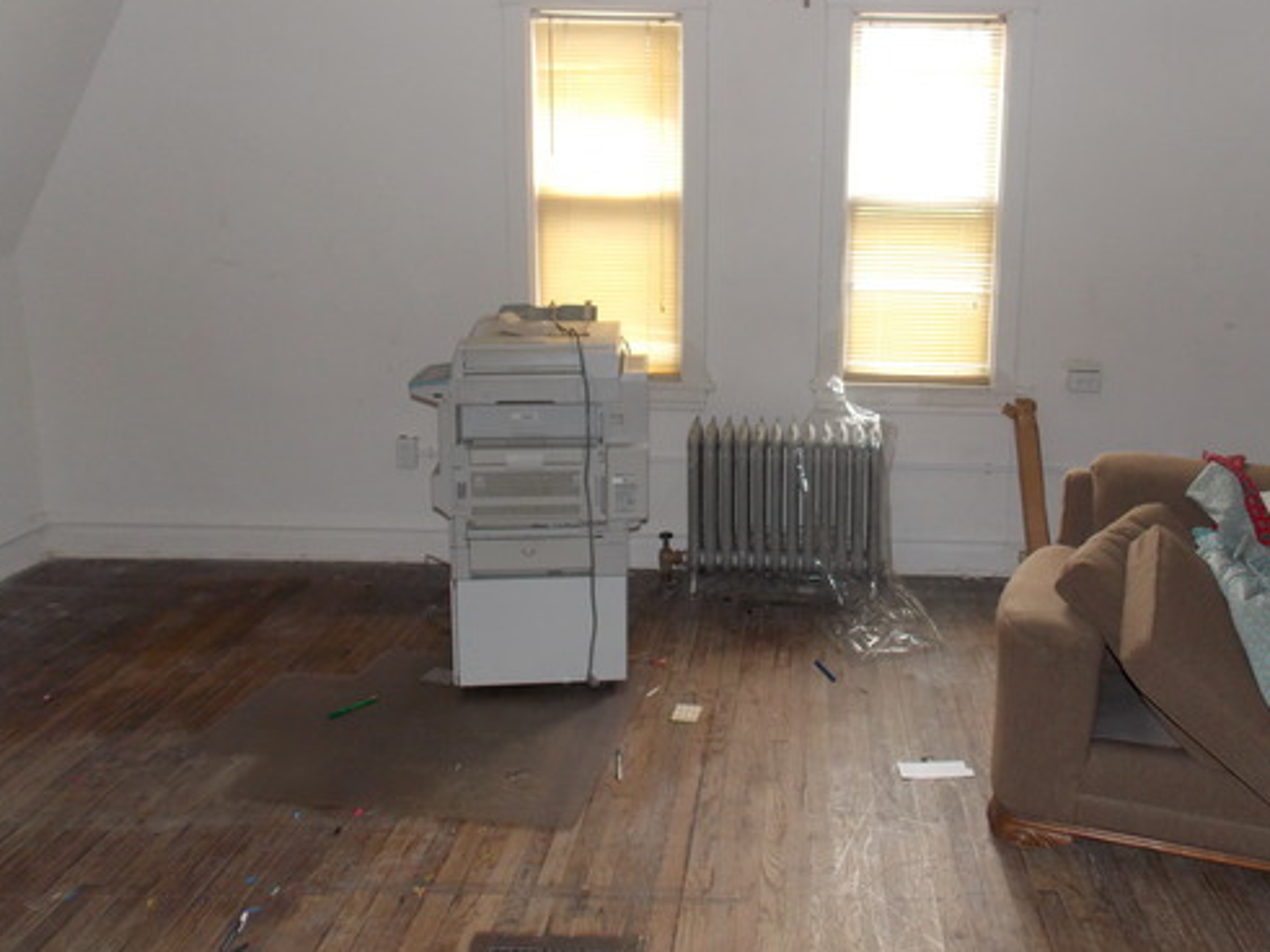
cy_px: 357
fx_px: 1100
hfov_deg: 59.4
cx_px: 768
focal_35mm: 30
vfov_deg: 46.4
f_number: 3.1
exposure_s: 1/30
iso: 200
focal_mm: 4
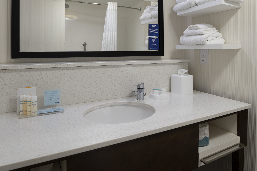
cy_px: 86
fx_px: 171
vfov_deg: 53.1
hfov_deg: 73.7
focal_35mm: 24
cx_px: 128
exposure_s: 1/6
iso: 320
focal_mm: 24
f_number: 8
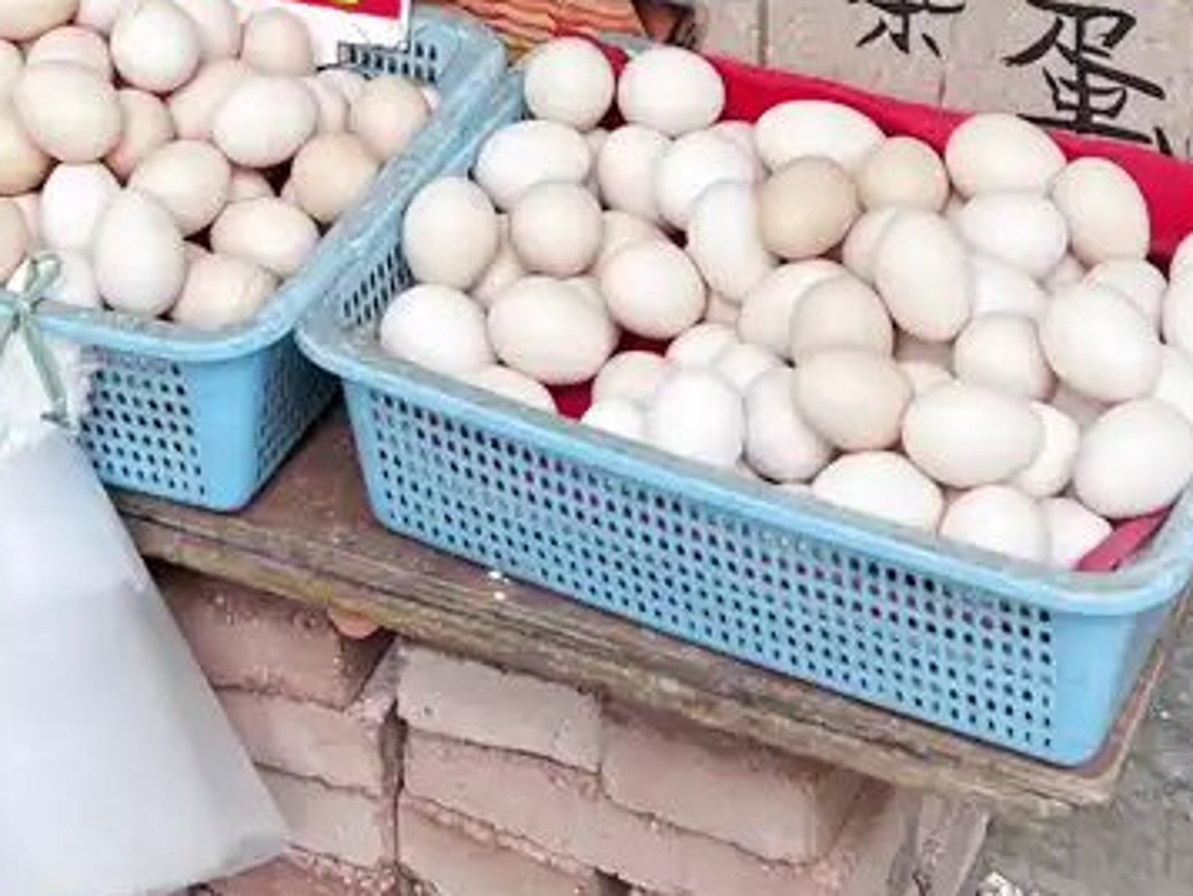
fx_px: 3344
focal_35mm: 97
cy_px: -659
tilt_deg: -19.9
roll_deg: -1.1
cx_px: 476
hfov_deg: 20.2
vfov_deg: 13.8
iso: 40
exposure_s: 1/121
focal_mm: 5.7
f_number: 1.5
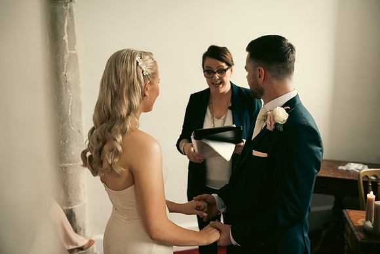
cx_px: 190
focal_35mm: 38
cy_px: 127
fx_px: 401
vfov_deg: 35.1
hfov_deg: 50.7
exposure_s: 1/160
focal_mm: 38
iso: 800
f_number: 3.5
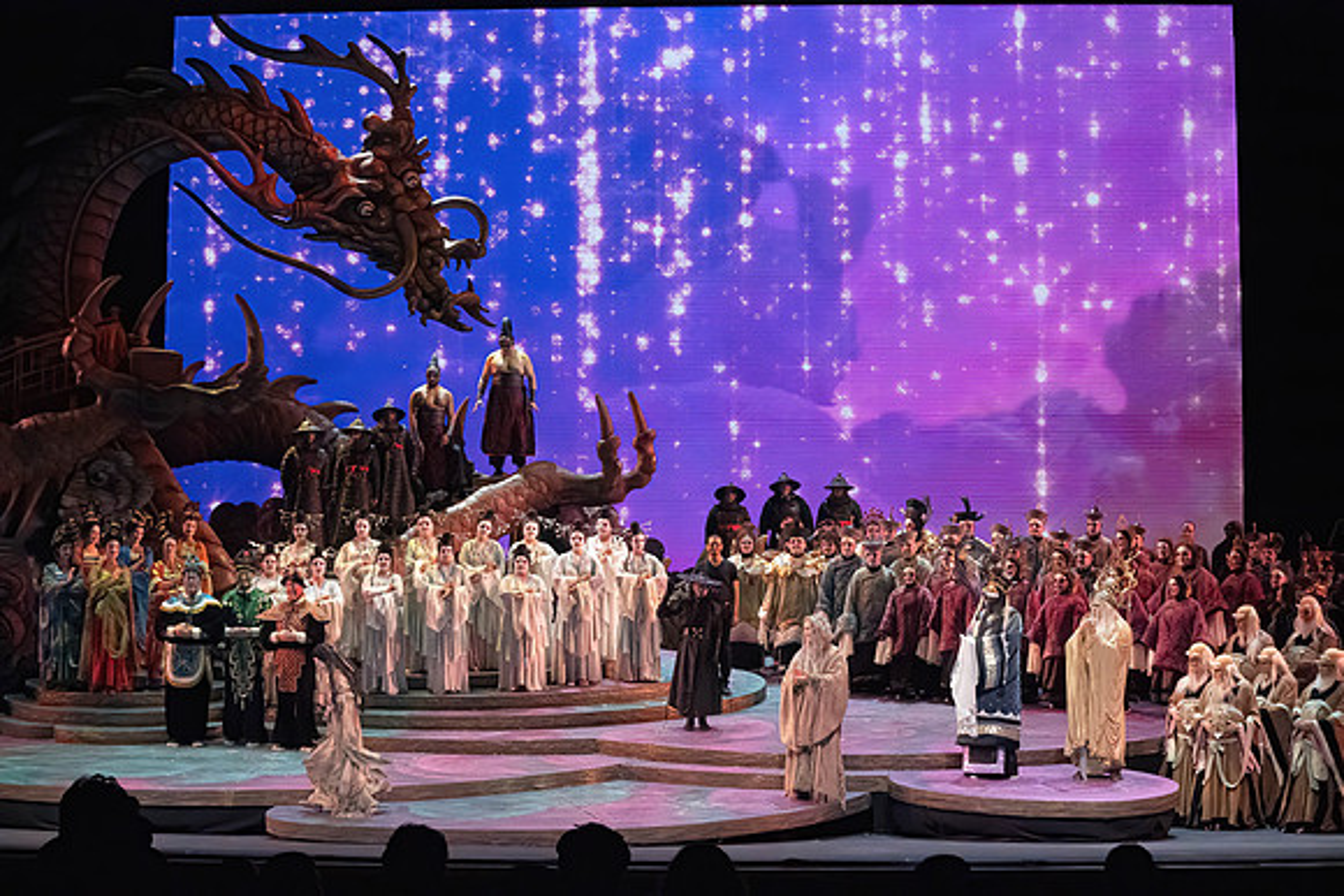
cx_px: 672
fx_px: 2614
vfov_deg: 19.5
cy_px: 448
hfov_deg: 28.8
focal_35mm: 70
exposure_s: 1/1000
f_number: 10
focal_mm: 70
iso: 20000
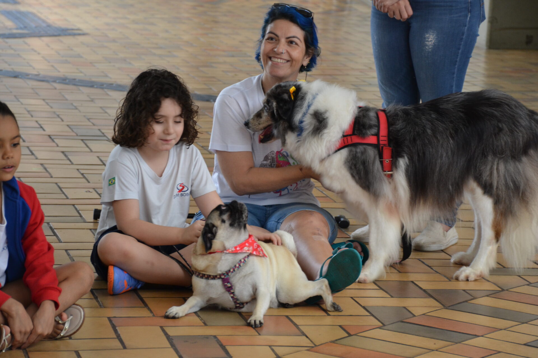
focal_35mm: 142
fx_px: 2129
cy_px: 179
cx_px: 269
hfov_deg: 14.4
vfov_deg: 9.6
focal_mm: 95
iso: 800
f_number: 5.3
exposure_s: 1/60
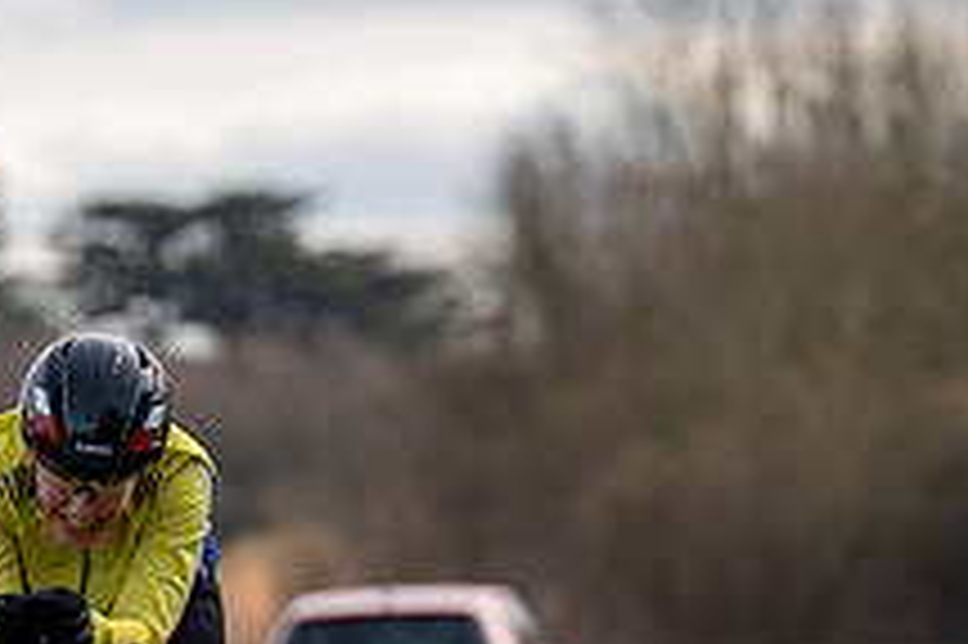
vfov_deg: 2.8
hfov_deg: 4.2
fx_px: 13192
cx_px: 86
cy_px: 637
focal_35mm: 491
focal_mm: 182
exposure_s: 1/800
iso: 160
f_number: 4
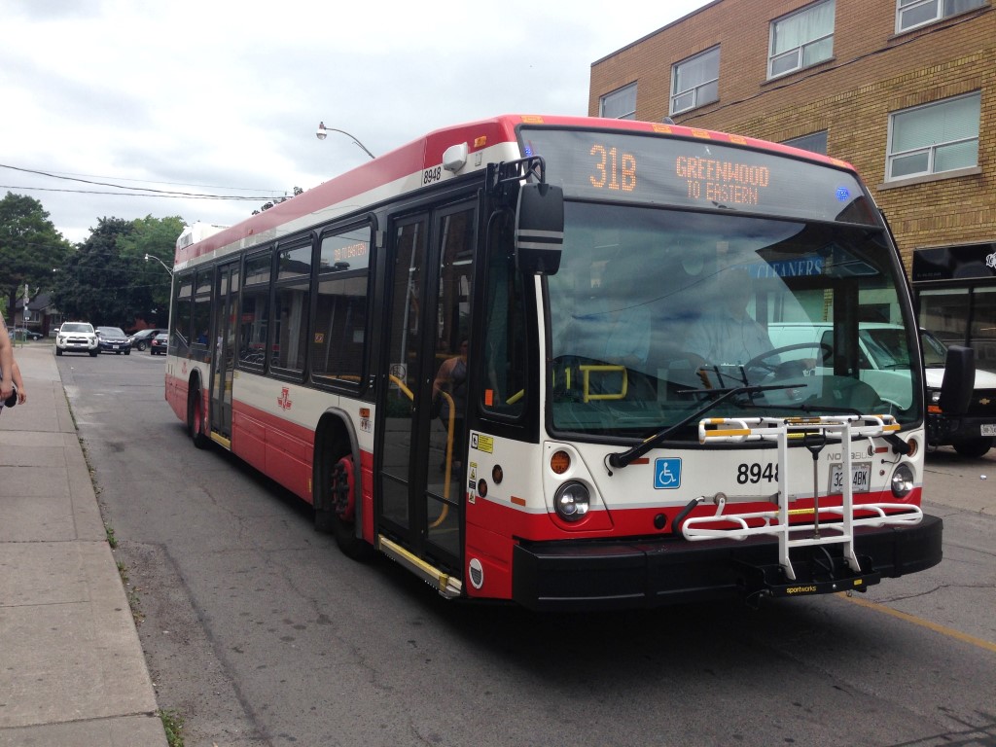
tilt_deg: -0.8
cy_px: 374
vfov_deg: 42.9
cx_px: 498
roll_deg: -4.3
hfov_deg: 55.4
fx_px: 950
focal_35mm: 33
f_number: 2.4
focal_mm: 4.12
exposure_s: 1/1085
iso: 50
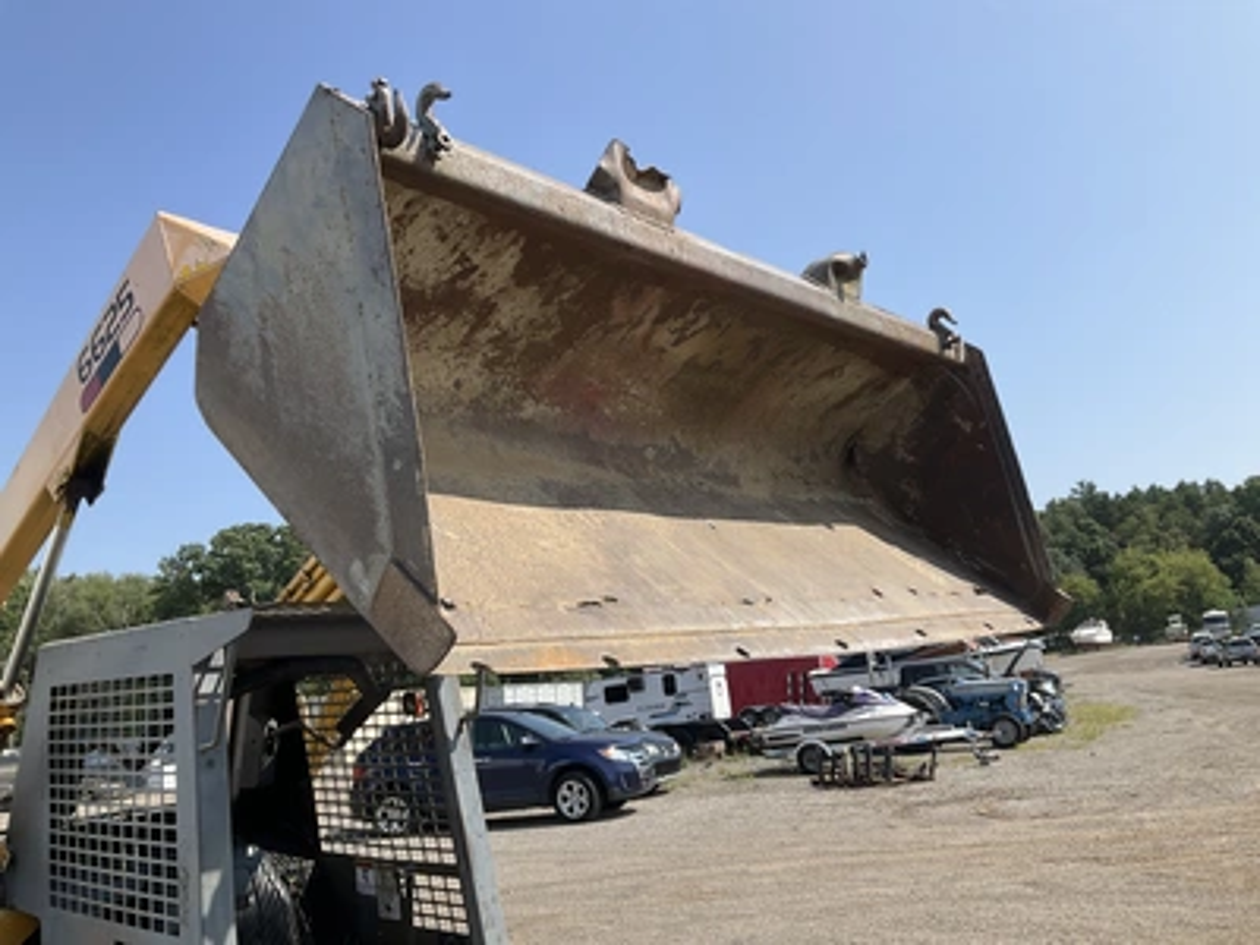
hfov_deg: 61.7
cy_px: 472
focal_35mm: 29
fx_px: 1056
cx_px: 630
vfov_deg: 48.2
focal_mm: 3
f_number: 1.8
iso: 25
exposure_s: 1/1675
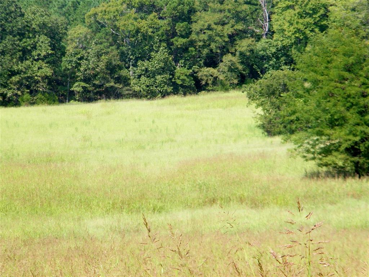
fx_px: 1876
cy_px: 138
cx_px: 184
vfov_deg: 8.4
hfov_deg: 11.2
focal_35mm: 176
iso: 80
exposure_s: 1/250
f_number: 5.1
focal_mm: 31.4
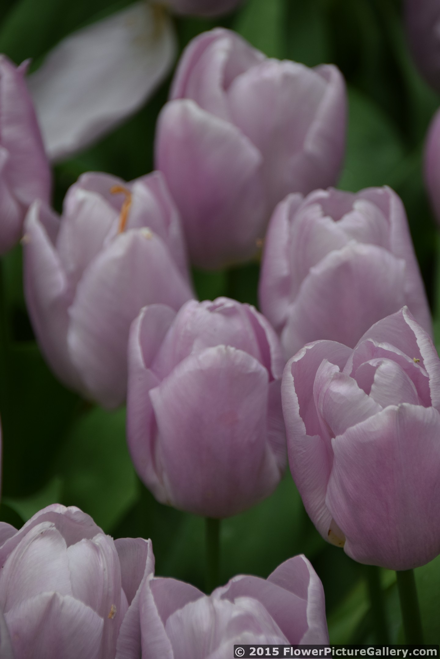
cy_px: 330
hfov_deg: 5.0
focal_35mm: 278
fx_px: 5087
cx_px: 220
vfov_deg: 7.4
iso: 400
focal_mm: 185
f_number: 6
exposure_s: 1/500
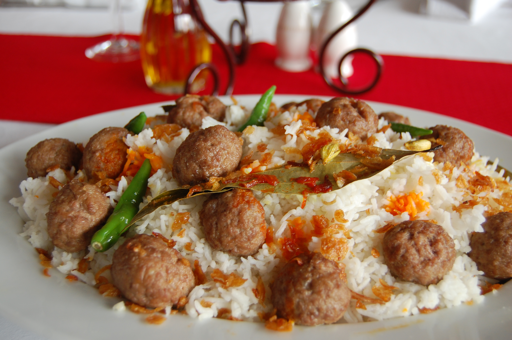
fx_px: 554
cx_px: 256
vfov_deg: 34.1
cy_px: 170
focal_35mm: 39
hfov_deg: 49.6
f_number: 4.2
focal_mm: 26
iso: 360
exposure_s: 1/30
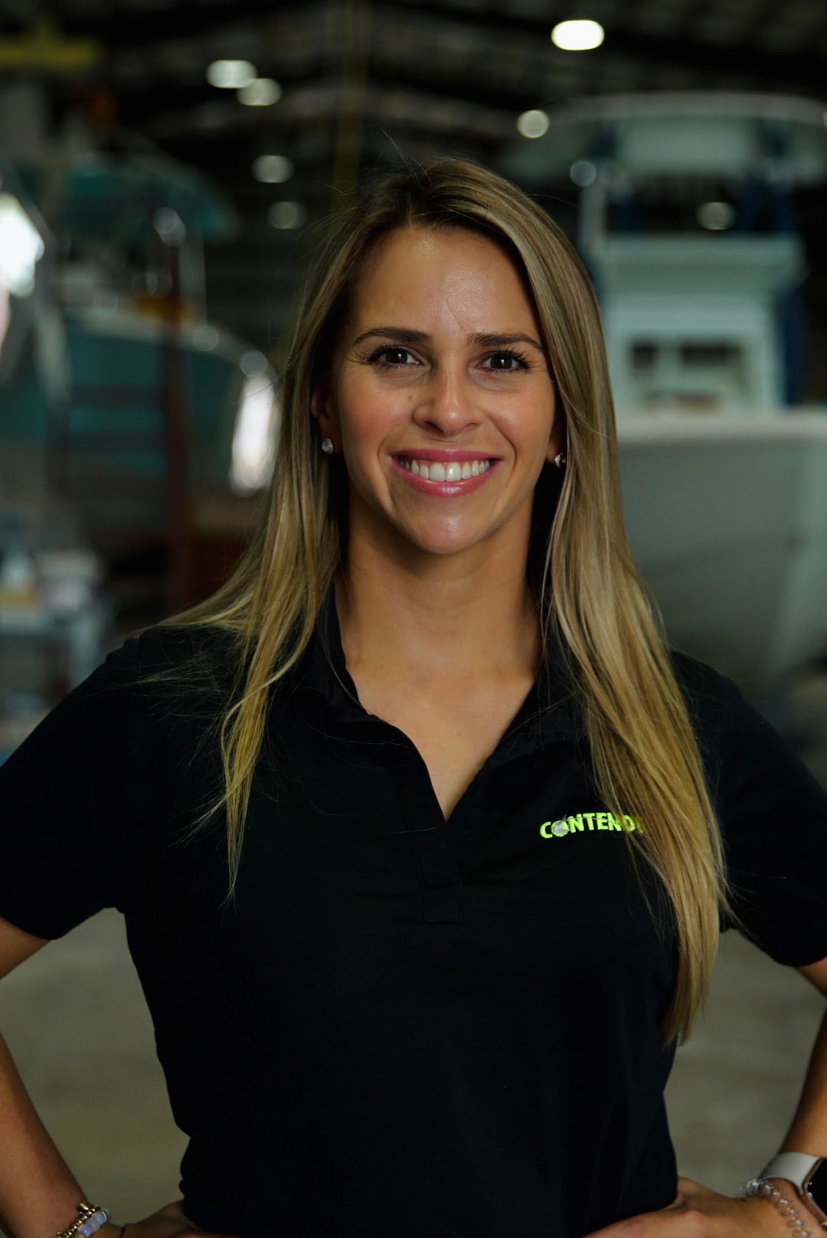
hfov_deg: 18.2
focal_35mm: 75
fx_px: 2580
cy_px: 619
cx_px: 414
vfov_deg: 27.0
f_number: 2.8
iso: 200
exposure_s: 1/320
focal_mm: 50
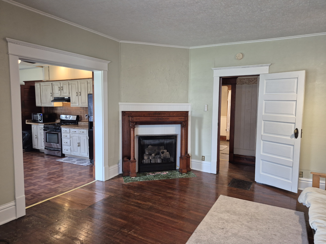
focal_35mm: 23
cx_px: 163
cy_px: 122
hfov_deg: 73.9
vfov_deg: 58.9
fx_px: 217
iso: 320
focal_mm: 5.4
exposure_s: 1/120
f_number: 1.8
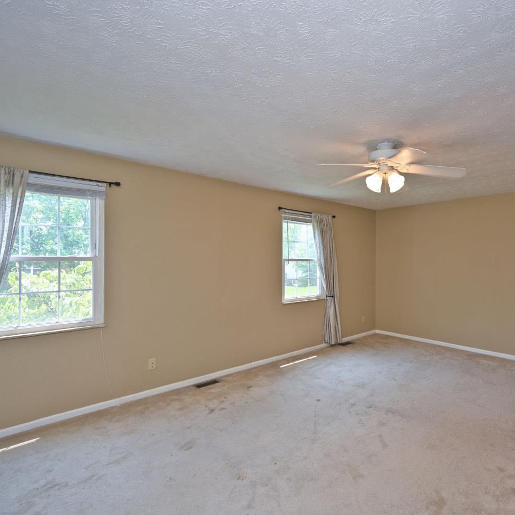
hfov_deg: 79.1
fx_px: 303
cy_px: 258
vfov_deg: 80.7
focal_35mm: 18
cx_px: 325
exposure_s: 1/80
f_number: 5
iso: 200
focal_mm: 14
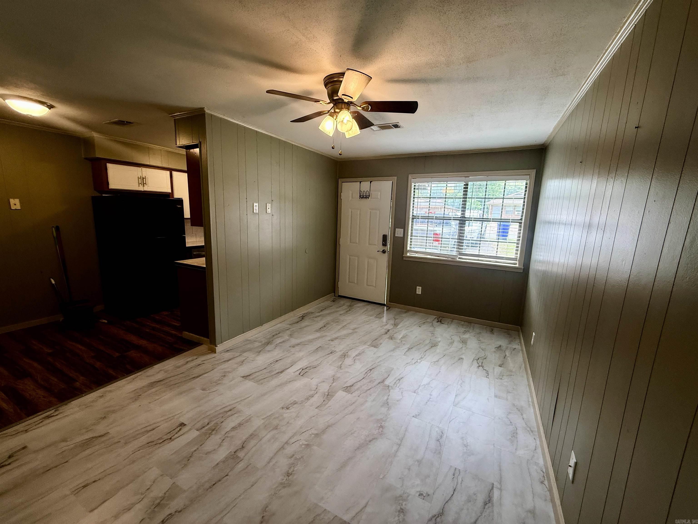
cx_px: 349
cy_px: 262
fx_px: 282
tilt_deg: -9.1
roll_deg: -1.9
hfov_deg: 102.1
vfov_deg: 85.7
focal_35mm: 14
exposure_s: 1/120
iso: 200
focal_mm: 2.22
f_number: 2.2
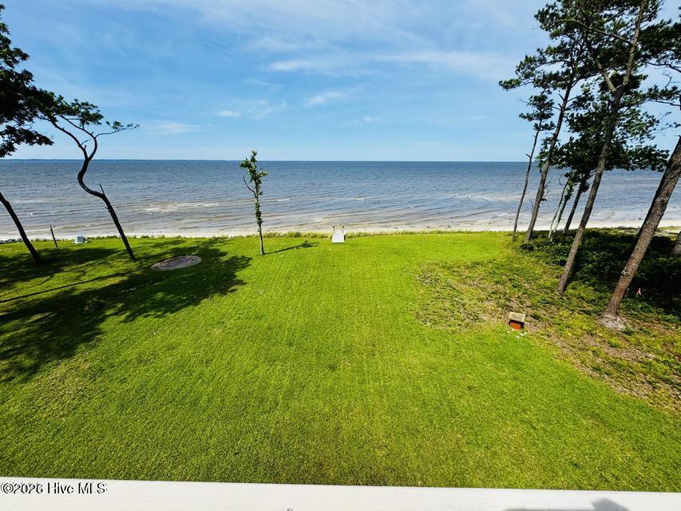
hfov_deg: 102.1
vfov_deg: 85.7
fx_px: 275
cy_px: 256
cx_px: 340
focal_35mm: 14
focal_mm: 2.22
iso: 50
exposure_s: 1/1927
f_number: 2.2
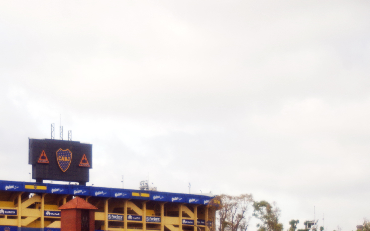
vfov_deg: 9.7
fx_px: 1361
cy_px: 166
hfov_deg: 15.4
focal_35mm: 135
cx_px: 81
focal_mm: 53
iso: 100
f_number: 5
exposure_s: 1/125
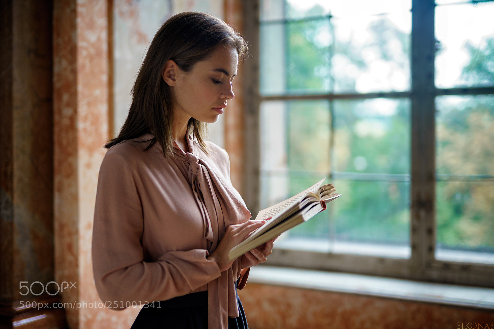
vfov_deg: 27.0
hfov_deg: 39.6
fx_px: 686
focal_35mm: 50
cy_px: 164
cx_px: 247
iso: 200
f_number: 1.4
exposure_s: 1/250
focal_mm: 50
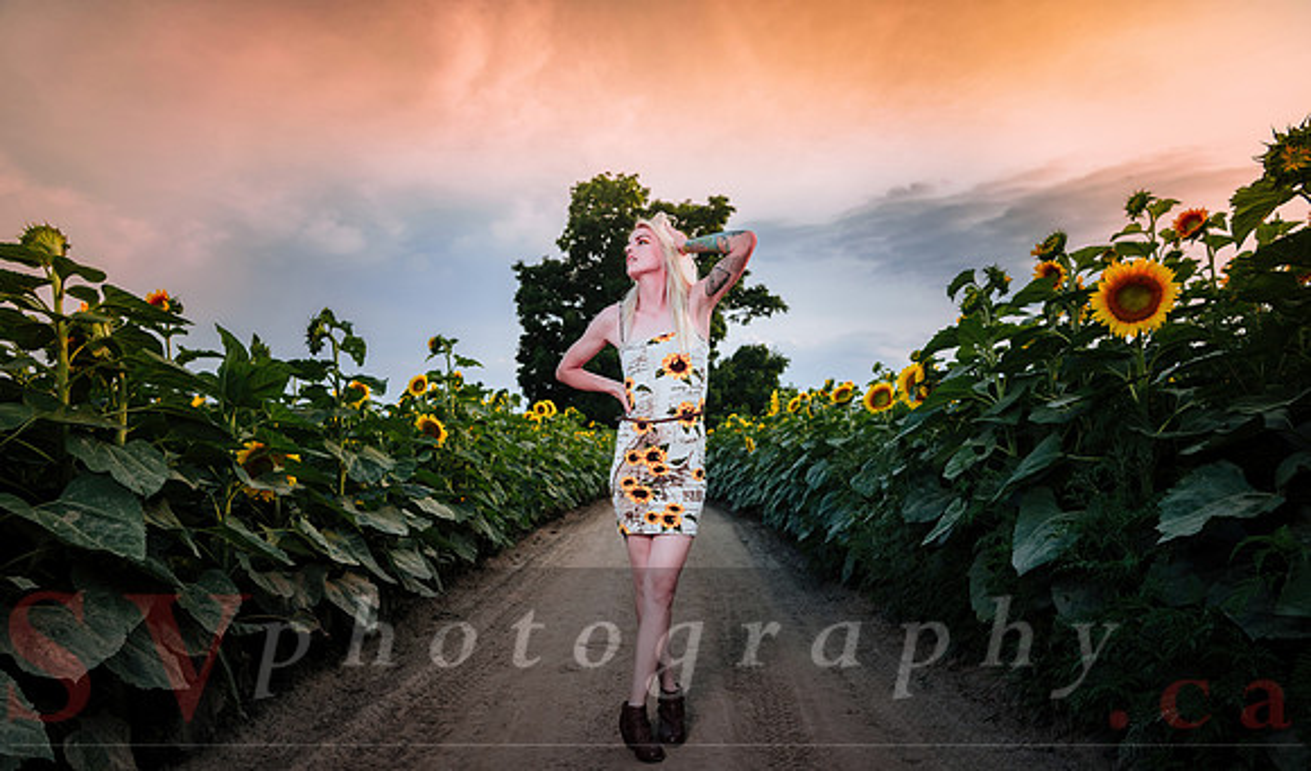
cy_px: 429
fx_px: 874
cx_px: 656
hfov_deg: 73.8
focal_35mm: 25
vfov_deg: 47.5
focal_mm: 24
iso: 64
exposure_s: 1/125
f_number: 4
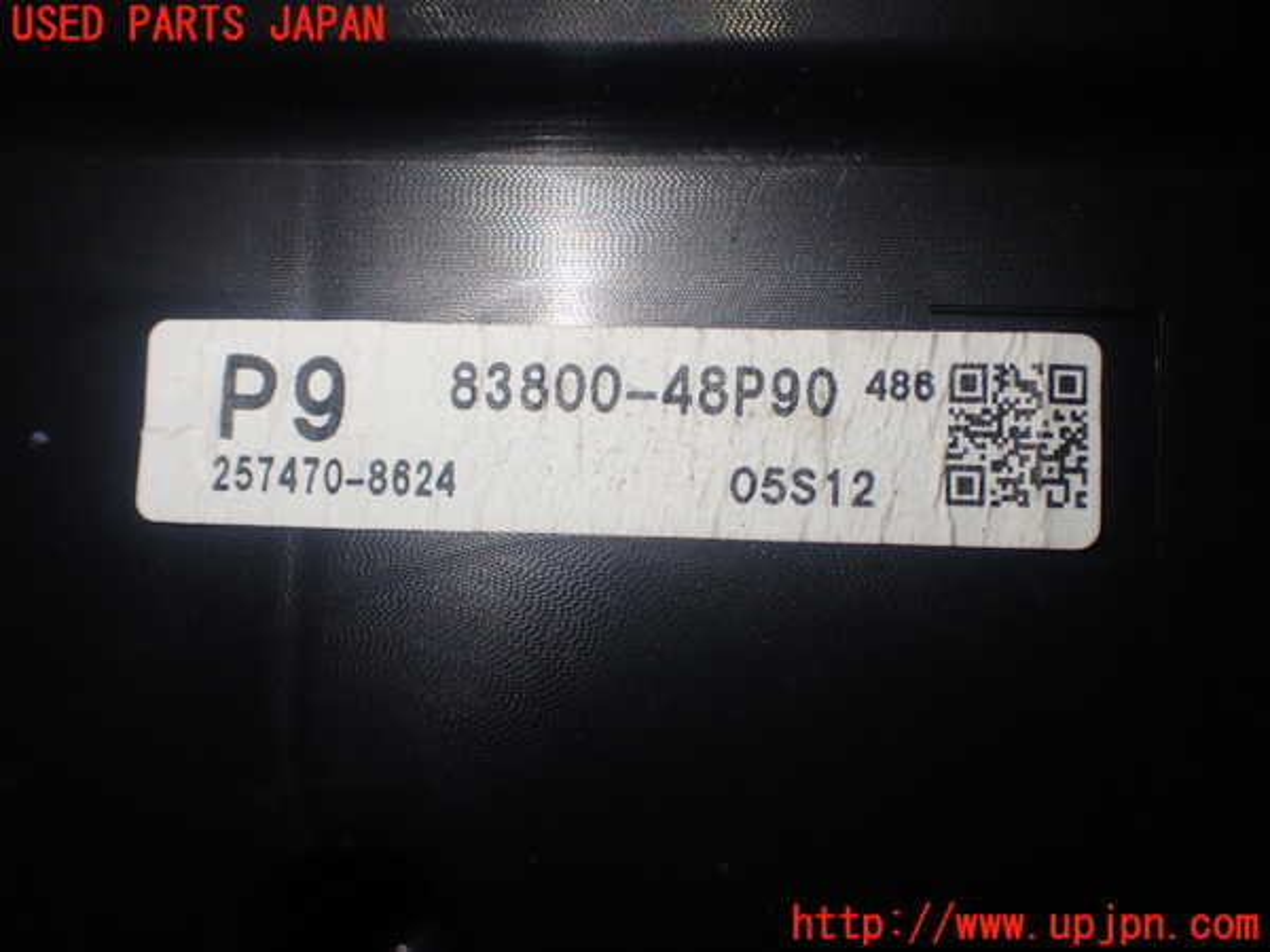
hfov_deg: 45.8
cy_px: 476
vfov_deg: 35.1
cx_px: 635
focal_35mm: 41
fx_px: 1504
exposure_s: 1/80
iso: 125
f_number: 2.8
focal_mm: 7.31
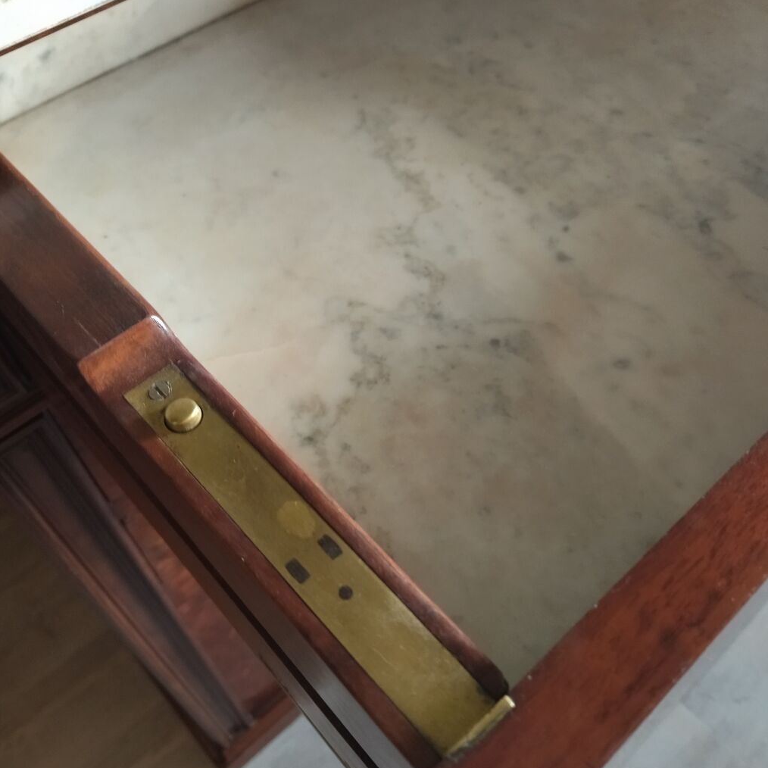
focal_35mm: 32
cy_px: 392
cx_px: 385
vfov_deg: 51.1
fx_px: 803
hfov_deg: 51.1
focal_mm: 4.74
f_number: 1.79
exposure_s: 1/25
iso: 275
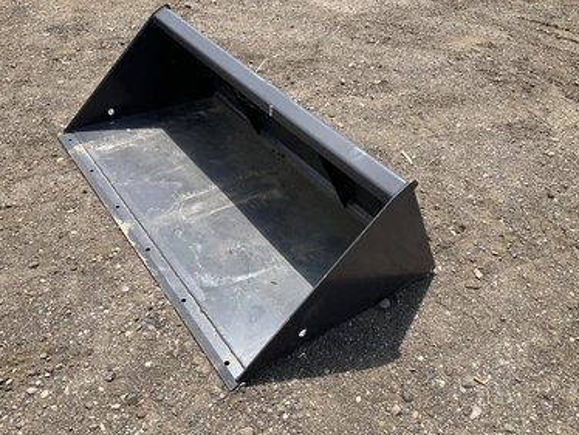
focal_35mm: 31
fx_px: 519
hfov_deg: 58.3
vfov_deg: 45.5
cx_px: 283
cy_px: 223
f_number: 1.8
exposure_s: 1/1250
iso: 25
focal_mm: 3
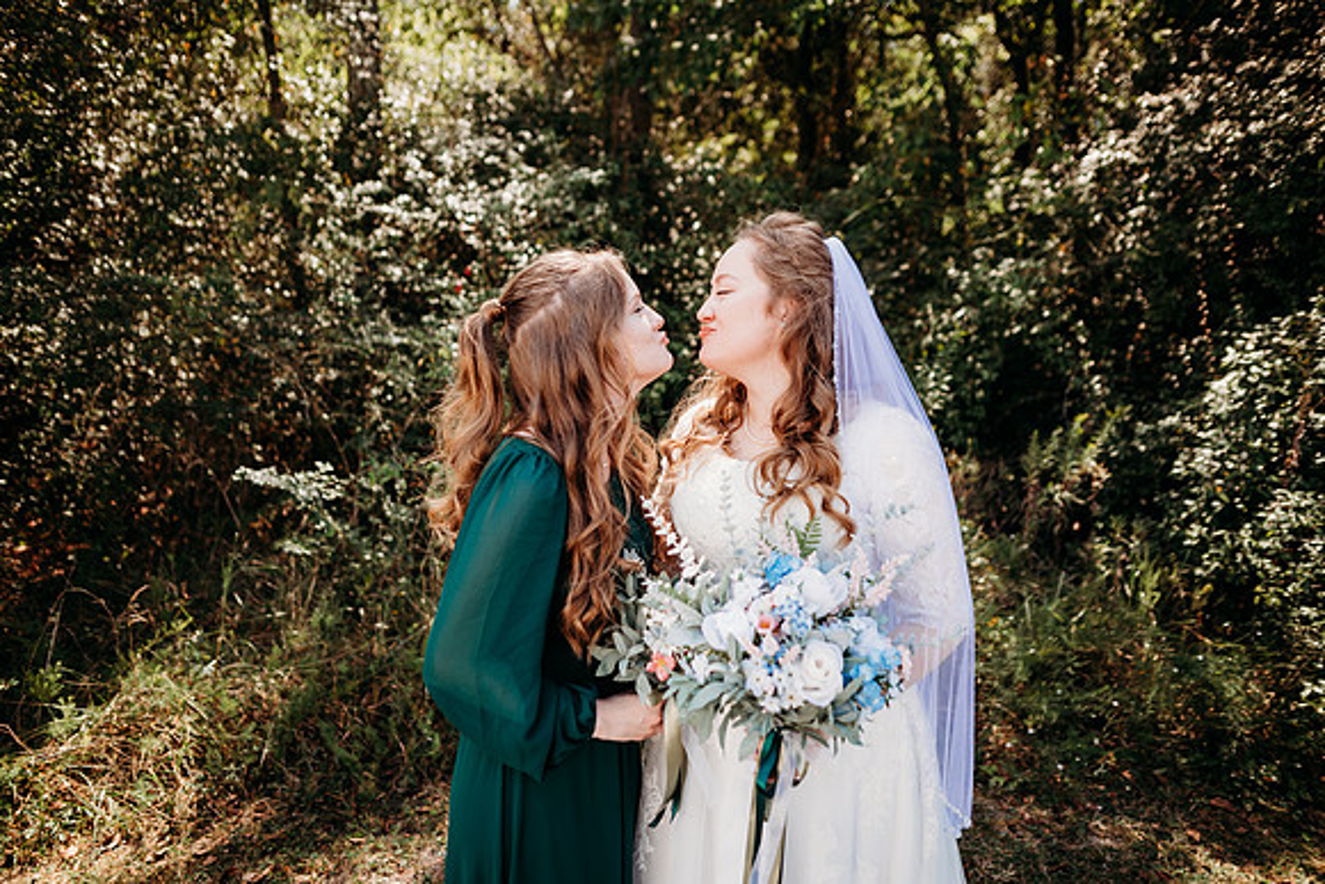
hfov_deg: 73.7
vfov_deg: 53.2
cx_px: 662
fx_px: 883
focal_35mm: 24
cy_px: 442
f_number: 2.2
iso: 100
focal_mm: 24
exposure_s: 1/800
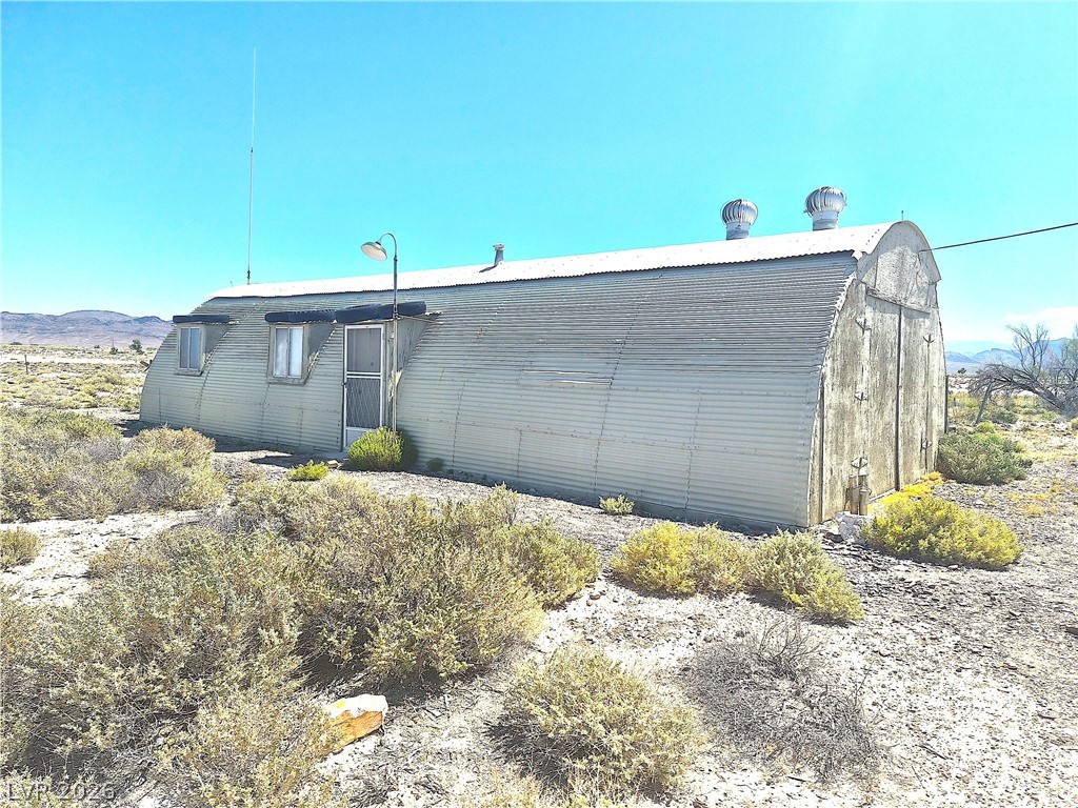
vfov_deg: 58.9
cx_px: 539
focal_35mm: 23
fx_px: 716
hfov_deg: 73.9
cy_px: 404
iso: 80
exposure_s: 1/7584
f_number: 1.8
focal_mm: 5.4
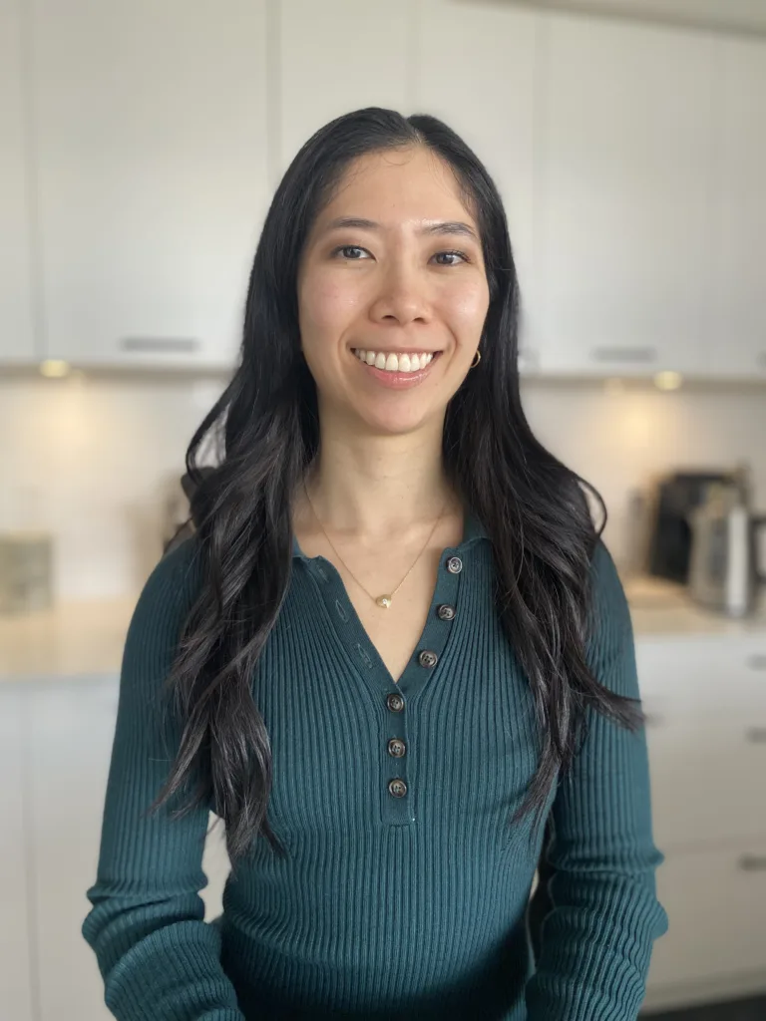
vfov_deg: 67.3
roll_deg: -0.5
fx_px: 767
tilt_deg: -6.7
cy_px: 510
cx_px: 383
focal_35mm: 26
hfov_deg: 53.1
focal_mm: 4.25
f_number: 1.8
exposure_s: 1/60
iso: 125
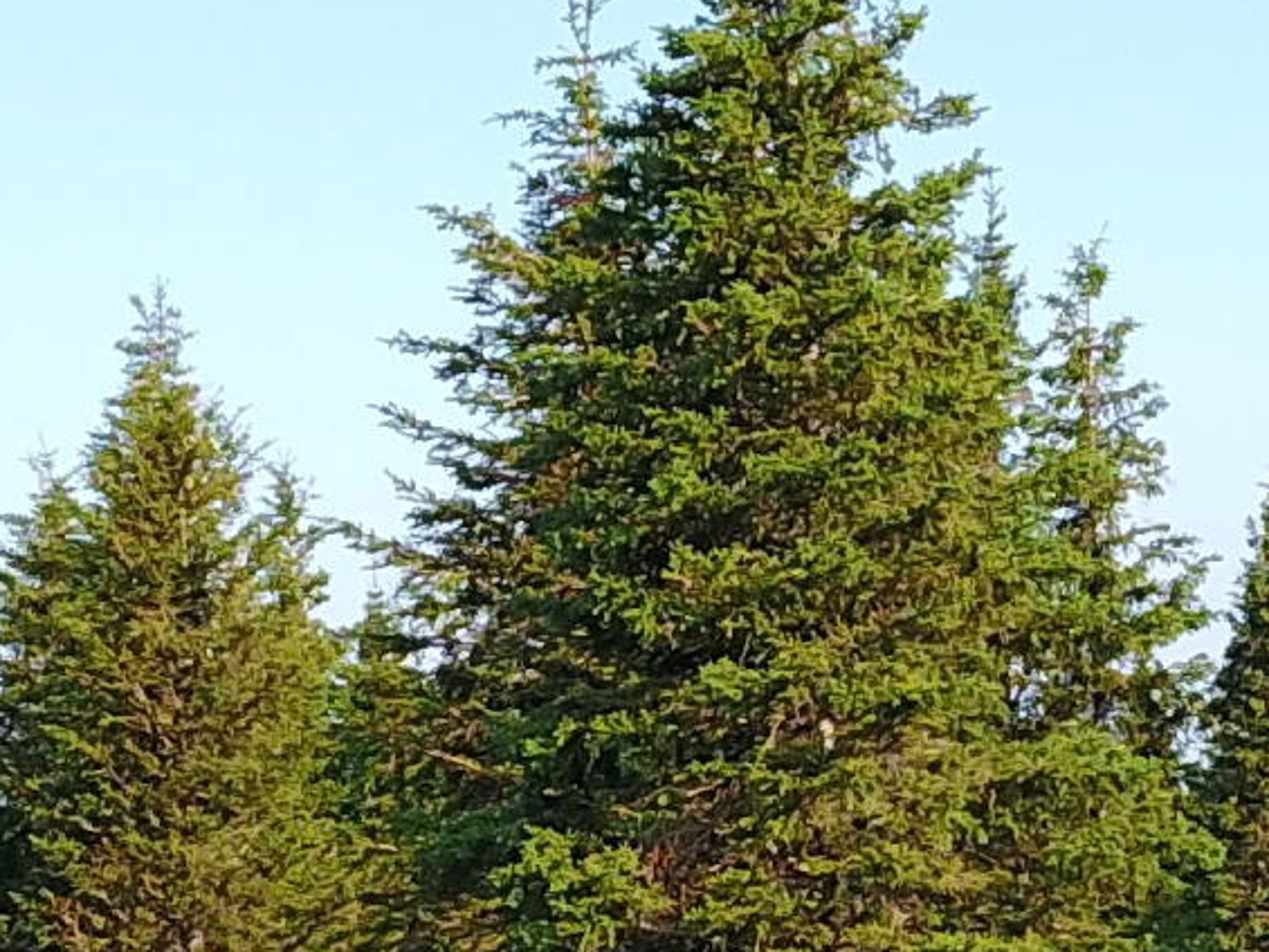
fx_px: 5060
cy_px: 824
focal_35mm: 138
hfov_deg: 14.3
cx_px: 847
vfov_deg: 10.7
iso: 100
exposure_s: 1/725
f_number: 2.2
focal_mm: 4.73
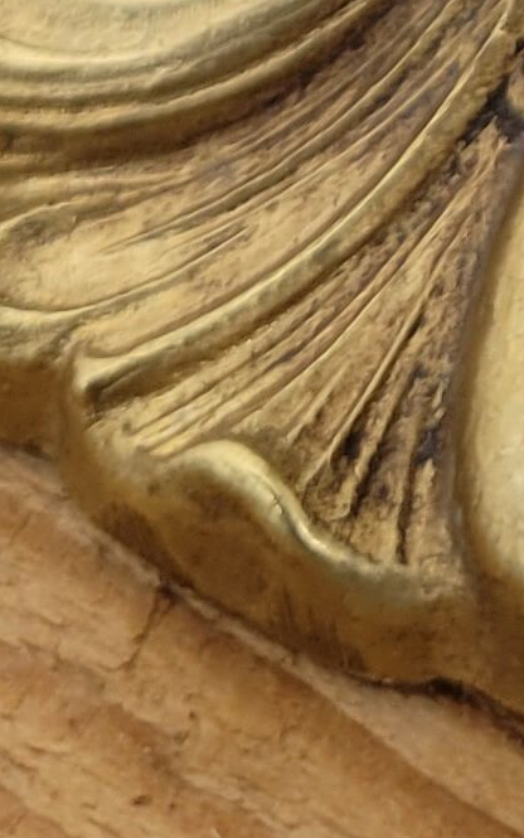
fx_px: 3813
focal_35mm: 167
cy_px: -1403
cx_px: 1087
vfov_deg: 10.2
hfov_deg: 7.5
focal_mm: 5.4
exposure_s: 1/100
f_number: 1.8
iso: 50
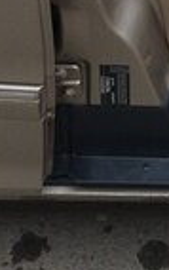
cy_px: -190
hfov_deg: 11.5
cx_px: 285
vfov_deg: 16.7
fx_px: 787
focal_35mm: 107
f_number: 2.2
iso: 64
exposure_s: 1/100
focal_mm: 4.15
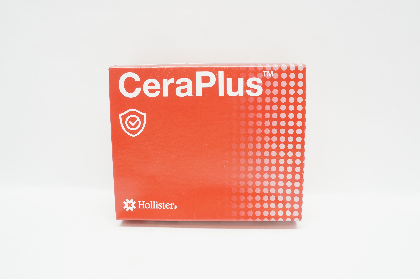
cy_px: 140
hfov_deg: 67.4
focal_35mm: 27
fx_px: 315
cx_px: 210
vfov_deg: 47.8
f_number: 5
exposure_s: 1/60
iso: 800
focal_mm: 18
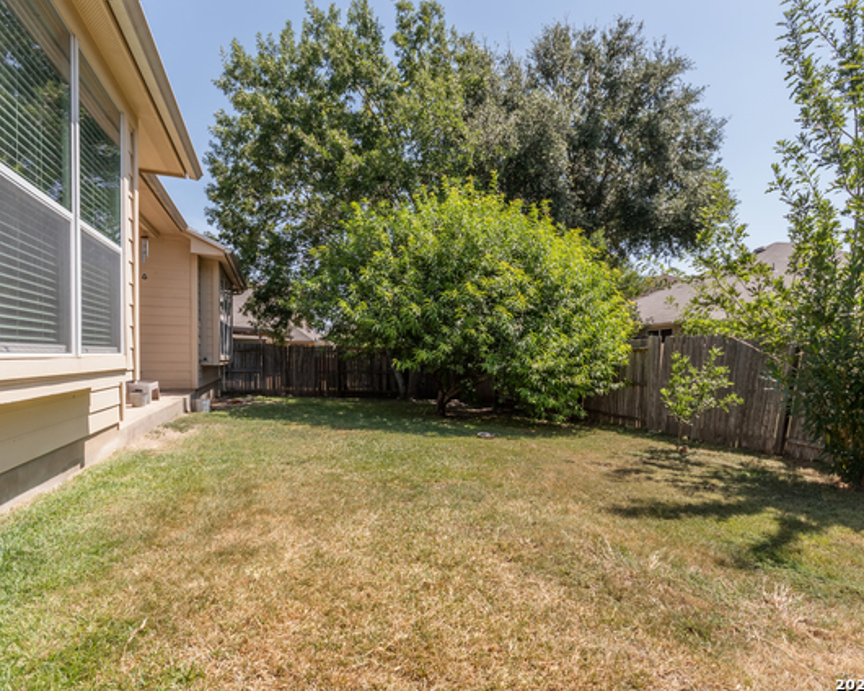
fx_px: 435
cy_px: 346
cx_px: 443
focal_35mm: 17
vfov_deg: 77.0
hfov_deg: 89.6
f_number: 8
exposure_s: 1/1250
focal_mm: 10
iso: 250
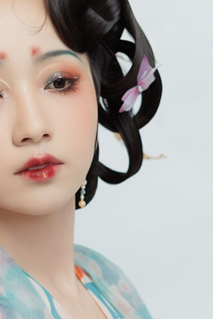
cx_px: 53
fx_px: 1590
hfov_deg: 7.7
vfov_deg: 11.4
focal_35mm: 179
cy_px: 258
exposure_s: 1/125
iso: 100
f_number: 2.8
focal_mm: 50
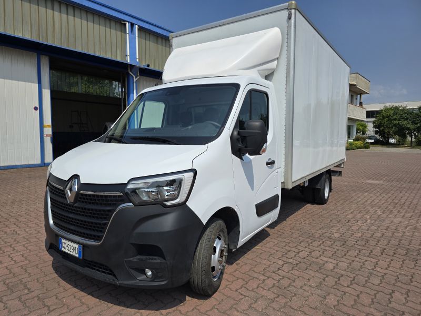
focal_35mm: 23
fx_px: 280
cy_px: 158
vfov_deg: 58.9
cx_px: 210
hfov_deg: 73.9
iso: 12
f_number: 1.7
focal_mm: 6.3
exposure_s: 1/1533
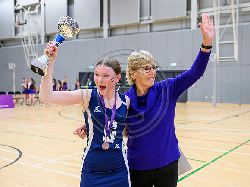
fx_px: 319
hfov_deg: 42.8
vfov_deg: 32.6
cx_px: 140
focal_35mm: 44
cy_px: 94
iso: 5000
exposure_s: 1/500
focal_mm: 41
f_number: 3.5
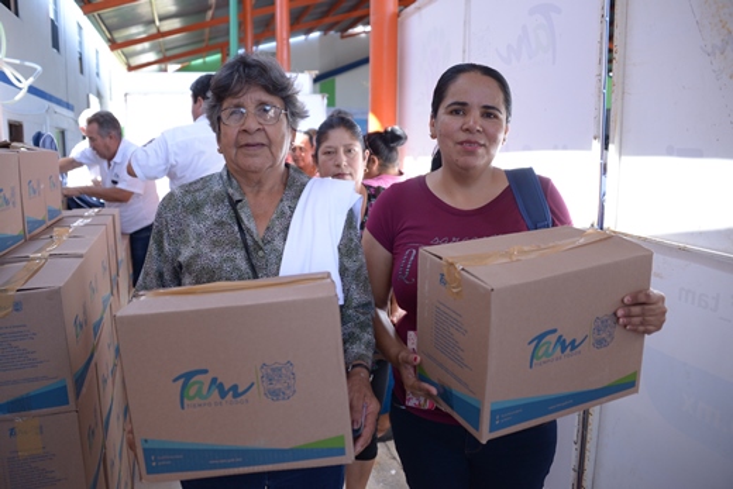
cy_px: 244
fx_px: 570
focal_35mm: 28
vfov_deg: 46.4
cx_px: 366
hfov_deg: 65.5
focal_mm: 28
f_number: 3.5
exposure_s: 1/500
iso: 800
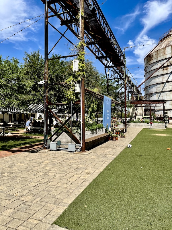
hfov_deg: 54.9
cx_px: 86
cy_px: 115
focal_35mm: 25
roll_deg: -1.6
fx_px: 166
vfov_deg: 69.4
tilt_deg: +1.2
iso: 32
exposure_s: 1/3663
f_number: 1.6
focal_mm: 5.1
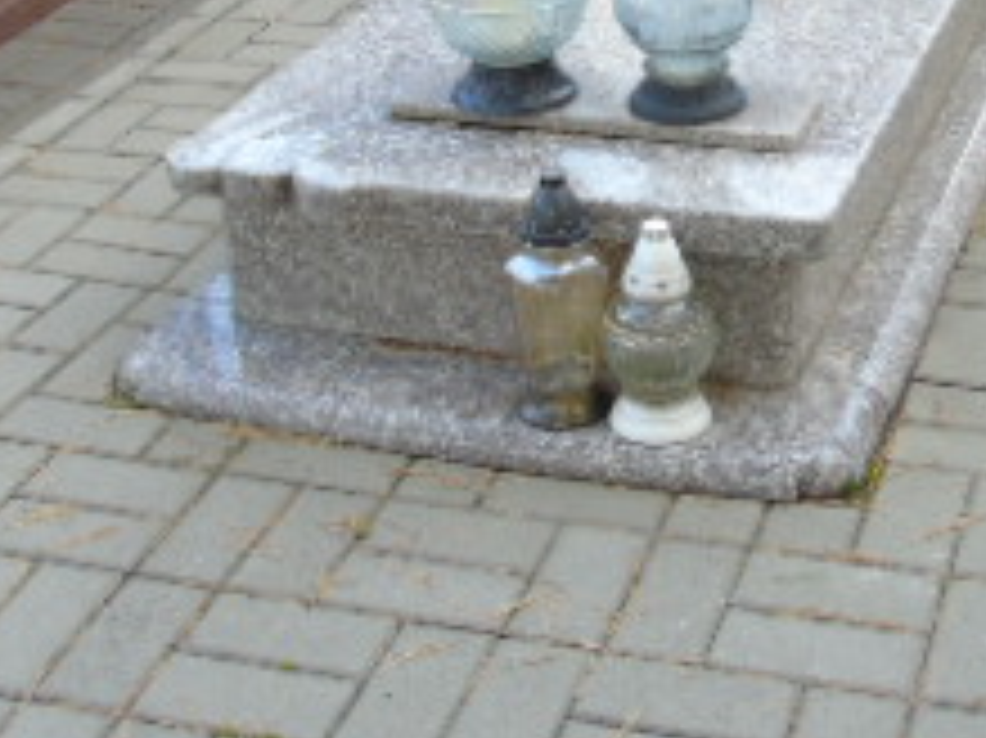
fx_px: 2078
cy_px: 130
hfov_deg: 26.6
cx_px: 608
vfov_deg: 19.9
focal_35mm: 73
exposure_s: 1/80
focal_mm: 4.4
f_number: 3.4
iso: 80
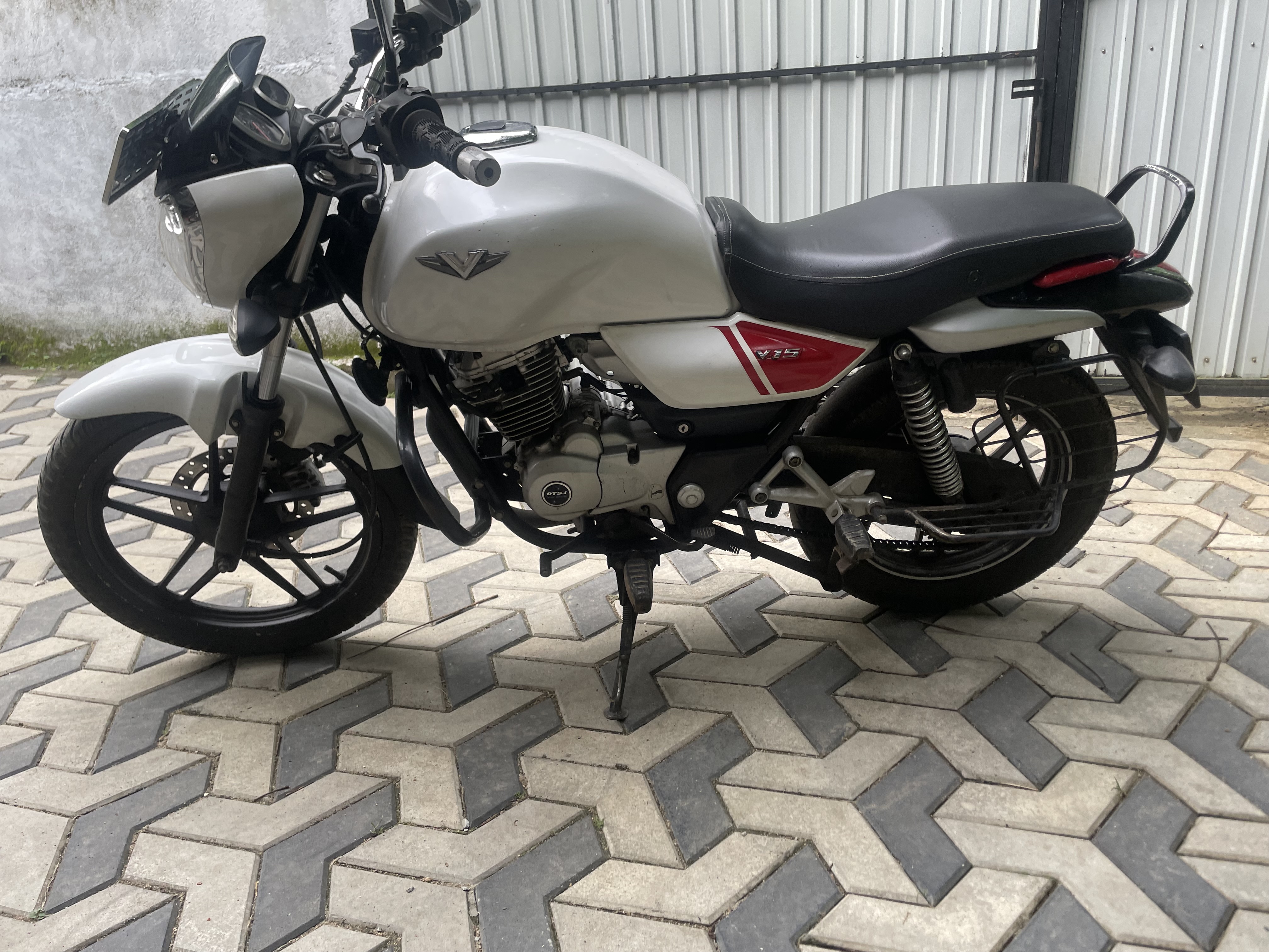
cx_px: 634
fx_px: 953
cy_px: 476
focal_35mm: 26
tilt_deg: -21.1
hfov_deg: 67.3
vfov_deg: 53.1
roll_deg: +4.1
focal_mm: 4.2
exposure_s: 1/121
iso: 100
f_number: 1.6
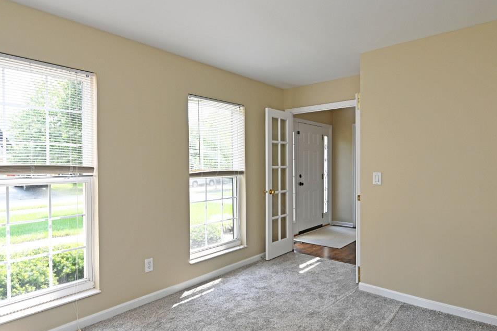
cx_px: 258
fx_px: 304
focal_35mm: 22
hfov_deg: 78.6
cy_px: 165
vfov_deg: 57.2
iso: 200
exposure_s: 1/125
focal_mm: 14
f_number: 5.6
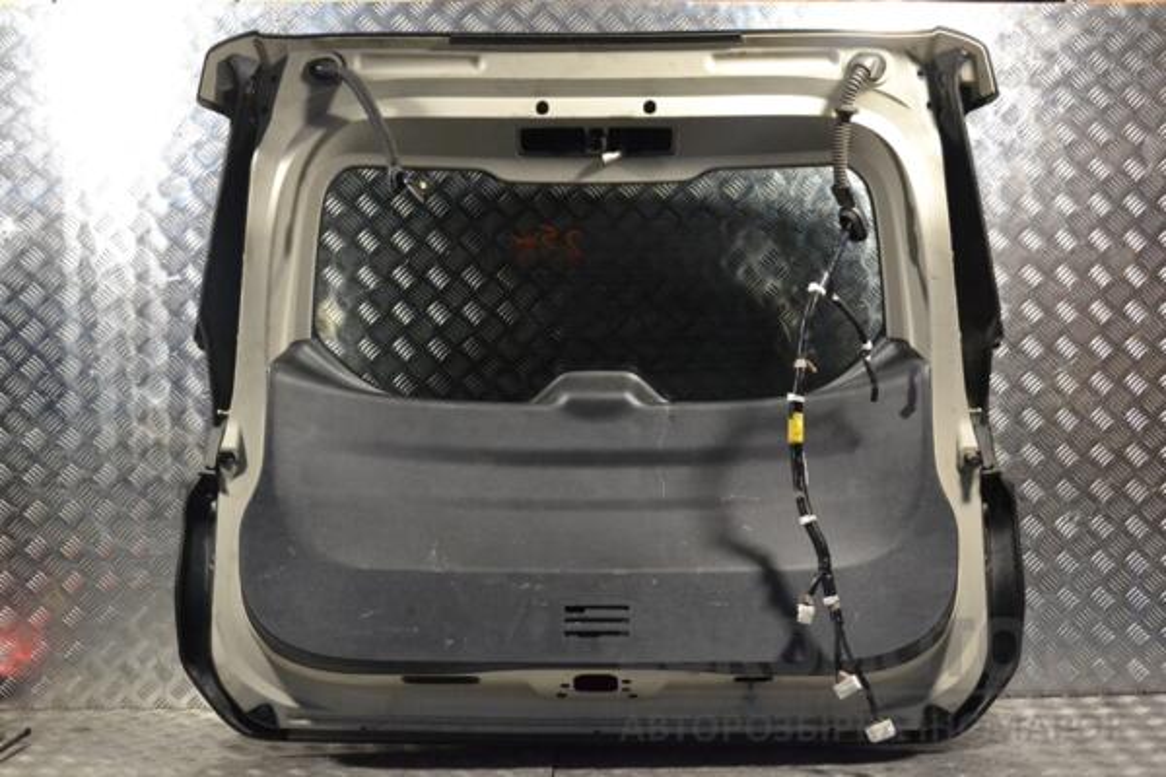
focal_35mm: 44
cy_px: 388
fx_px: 1409
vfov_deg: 30.8
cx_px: 583
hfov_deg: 45.0
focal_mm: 29
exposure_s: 1/250
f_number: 8
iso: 3200
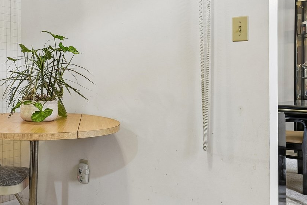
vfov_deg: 31.8
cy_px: 85
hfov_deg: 44.5
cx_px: 69
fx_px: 358
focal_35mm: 42
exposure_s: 1/5
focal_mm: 17
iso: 400
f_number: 11
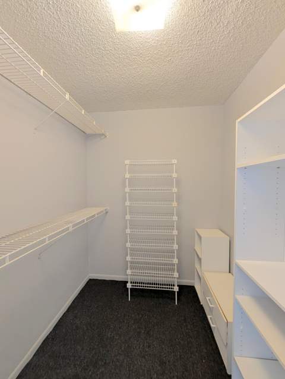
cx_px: 142
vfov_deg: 110.5
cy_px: 190
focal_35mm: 12
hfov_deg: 94.6
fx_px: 131
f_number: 1.7
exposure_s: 1/56.1
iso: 46
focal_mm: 2.02
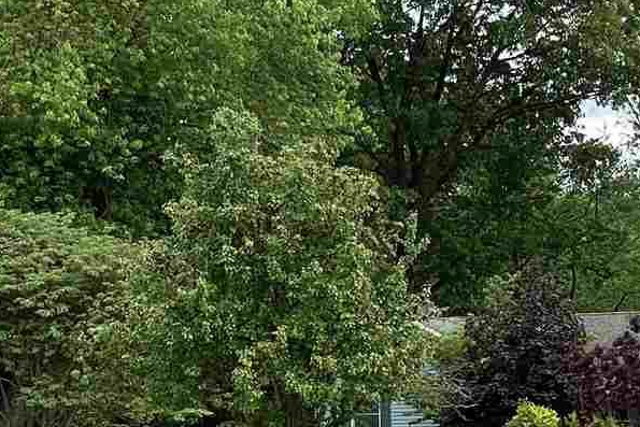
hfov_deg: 10.9
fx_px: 3307
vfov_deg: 7.3
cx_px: 646
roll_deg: +1.2
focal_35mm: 186
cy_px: 496
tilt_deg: -0.3
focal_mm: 6
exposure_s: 1/716
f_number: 2
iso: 25
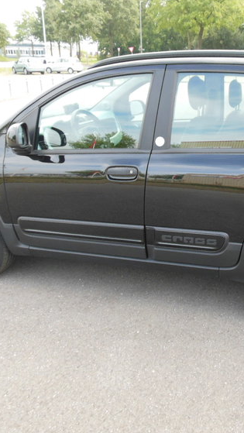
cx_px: 204
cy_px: 214
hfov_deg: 31.0
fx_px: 425
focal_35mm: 37
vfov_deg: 54.0
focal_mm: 4.5
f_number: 3.2
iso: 250
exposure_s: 1/250
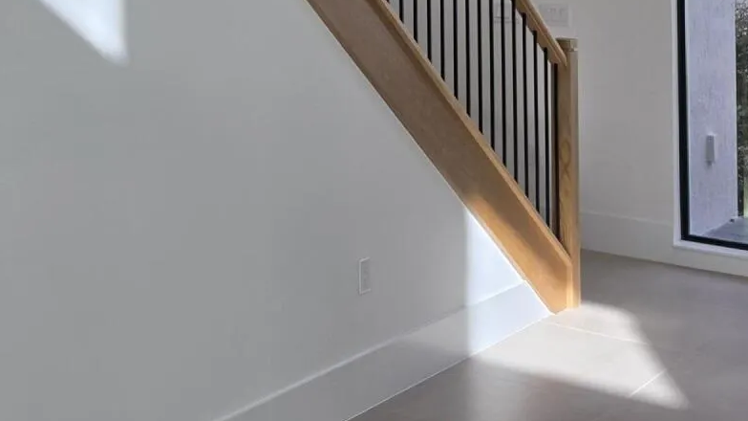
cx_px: 87
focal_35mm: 64
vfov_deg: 17.4
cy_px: -156
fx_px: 1269
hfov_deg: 31.4
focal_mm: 6.5
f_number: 1.4
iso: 64
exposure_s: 1/1737
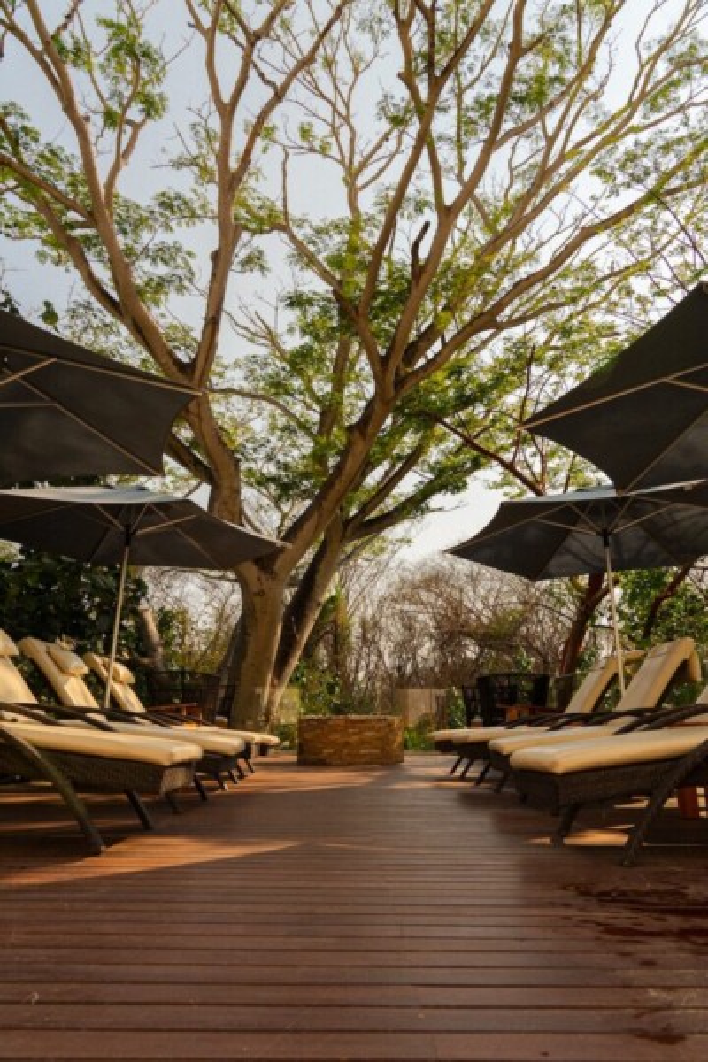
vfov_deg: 73.7
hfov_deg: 53.1
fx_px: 708
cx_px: 354
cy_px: 531
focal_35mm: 24
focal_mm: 24
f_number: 9
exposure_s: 1/125
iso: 100
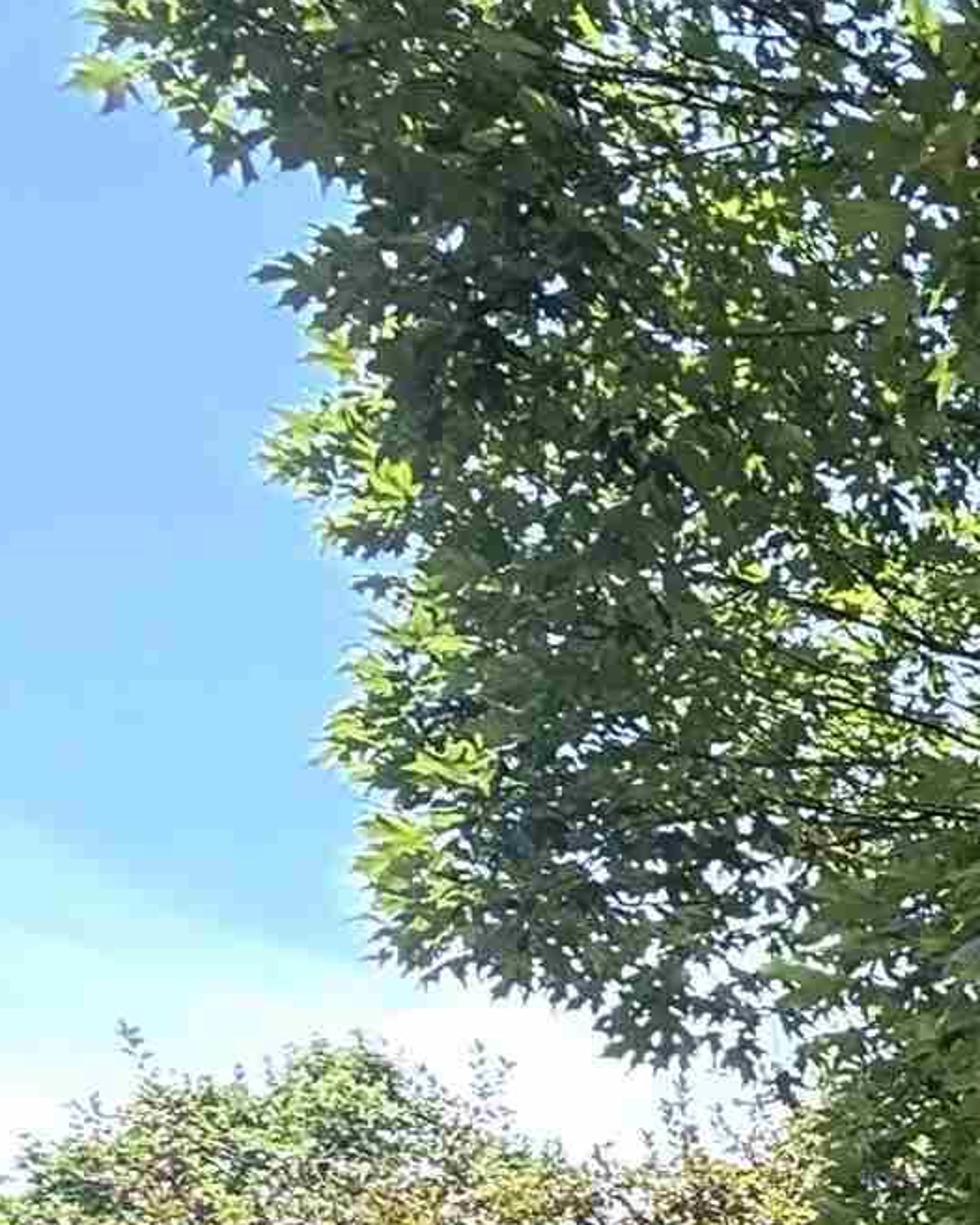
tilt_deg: +4.0
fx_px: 2320
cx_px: 2175
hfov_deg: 15.9
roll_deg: +0.5
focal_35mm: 64
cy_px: 1606
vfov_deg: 25.4
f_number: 2.2
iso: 64
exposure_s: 1/293
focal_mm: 2.22
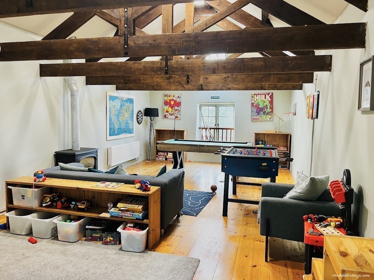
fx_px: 281
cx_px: 187
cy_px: 140
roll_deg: +1.6
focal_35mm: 26
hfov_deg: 67.3
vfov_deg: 53.1
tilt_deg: -6.2
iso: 250
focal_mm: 5.7
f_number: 1.5
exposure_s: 1/60
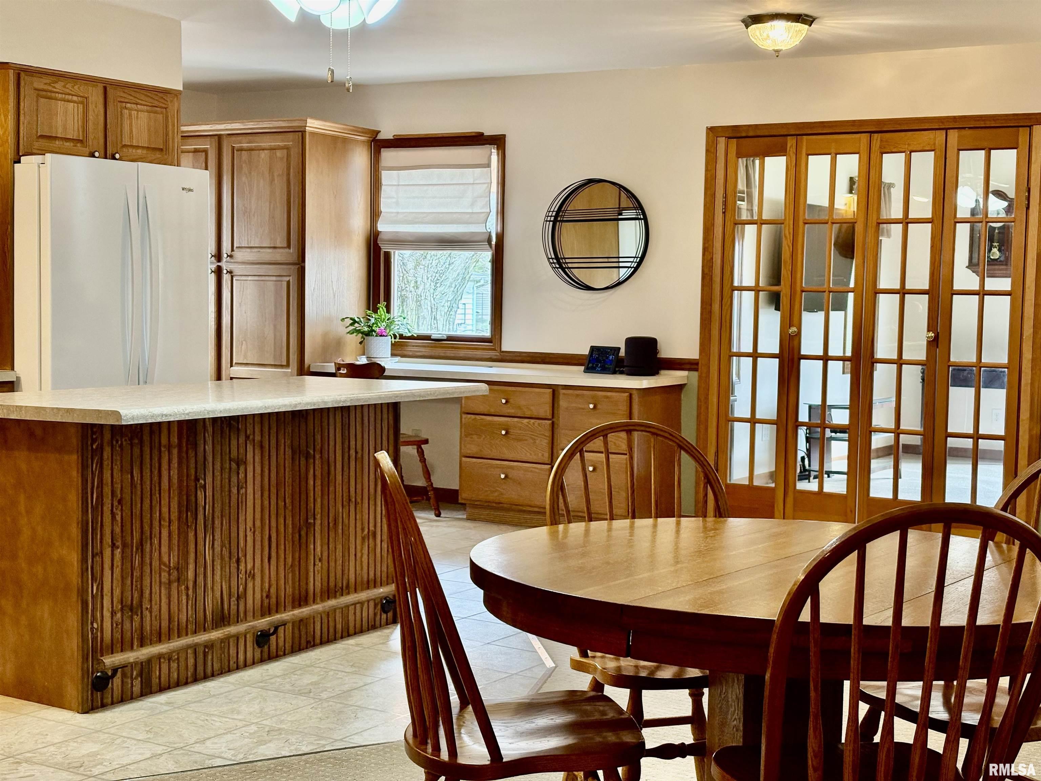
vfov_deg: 28.0
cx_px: 520
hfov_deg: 36.8
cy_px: 390
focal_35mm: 52
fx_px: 1564
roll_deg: -0.8
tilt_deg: -4.1
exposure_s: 1/60
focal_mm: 5.96
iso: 125
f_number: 1.6
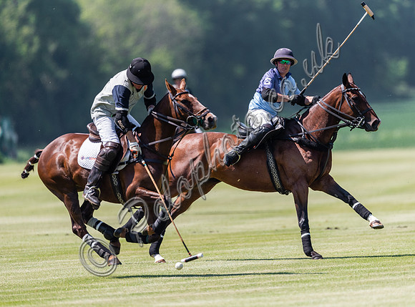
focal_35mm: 564
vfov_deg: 2.6
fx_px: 6733
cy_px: 162
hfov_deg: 3.5
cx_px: 242
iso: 400
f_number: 4
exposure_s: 1/3200
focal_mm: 500
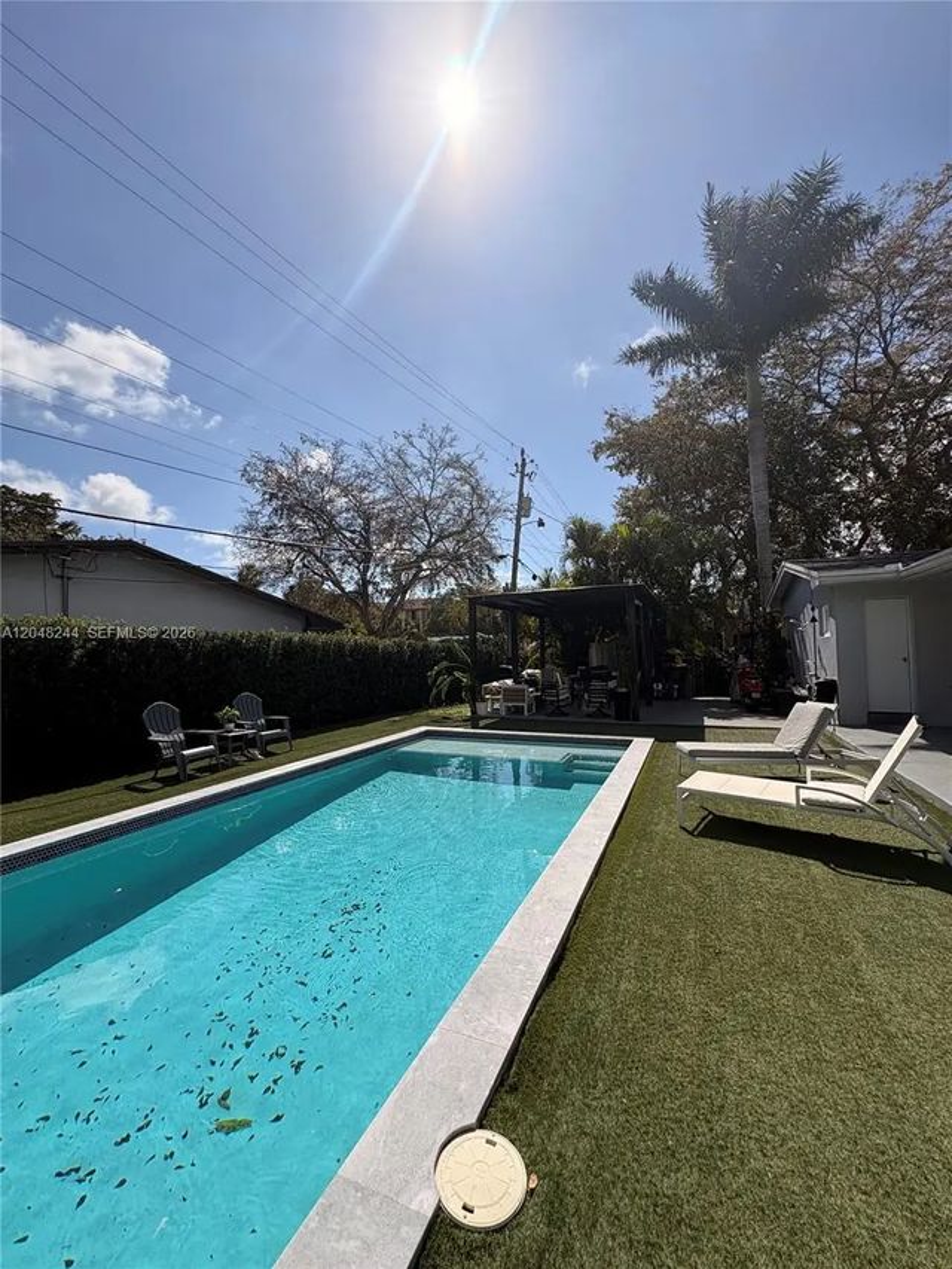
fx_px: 513
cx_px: 476
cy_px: 634
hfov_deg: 85.7
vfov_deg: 102.1
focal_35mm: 14
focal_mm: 2.22
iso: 50
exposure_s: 1/3247
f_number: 2.2
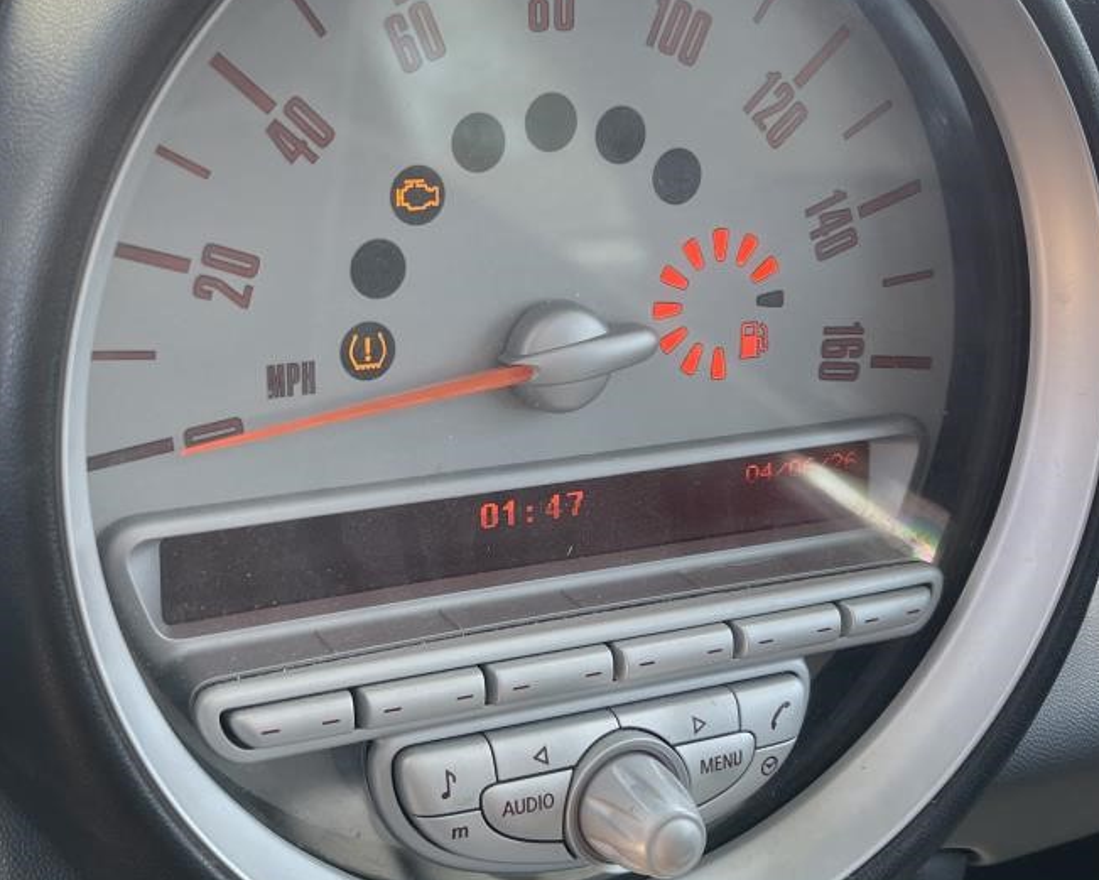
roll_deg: -11.7
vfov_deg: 31.4
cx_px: 363
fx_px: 1561
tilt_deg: -30.8
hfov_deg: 38.3
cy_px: 355
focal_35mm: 48
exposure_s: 1/121
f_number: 1.6
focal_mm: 5.1
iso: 50
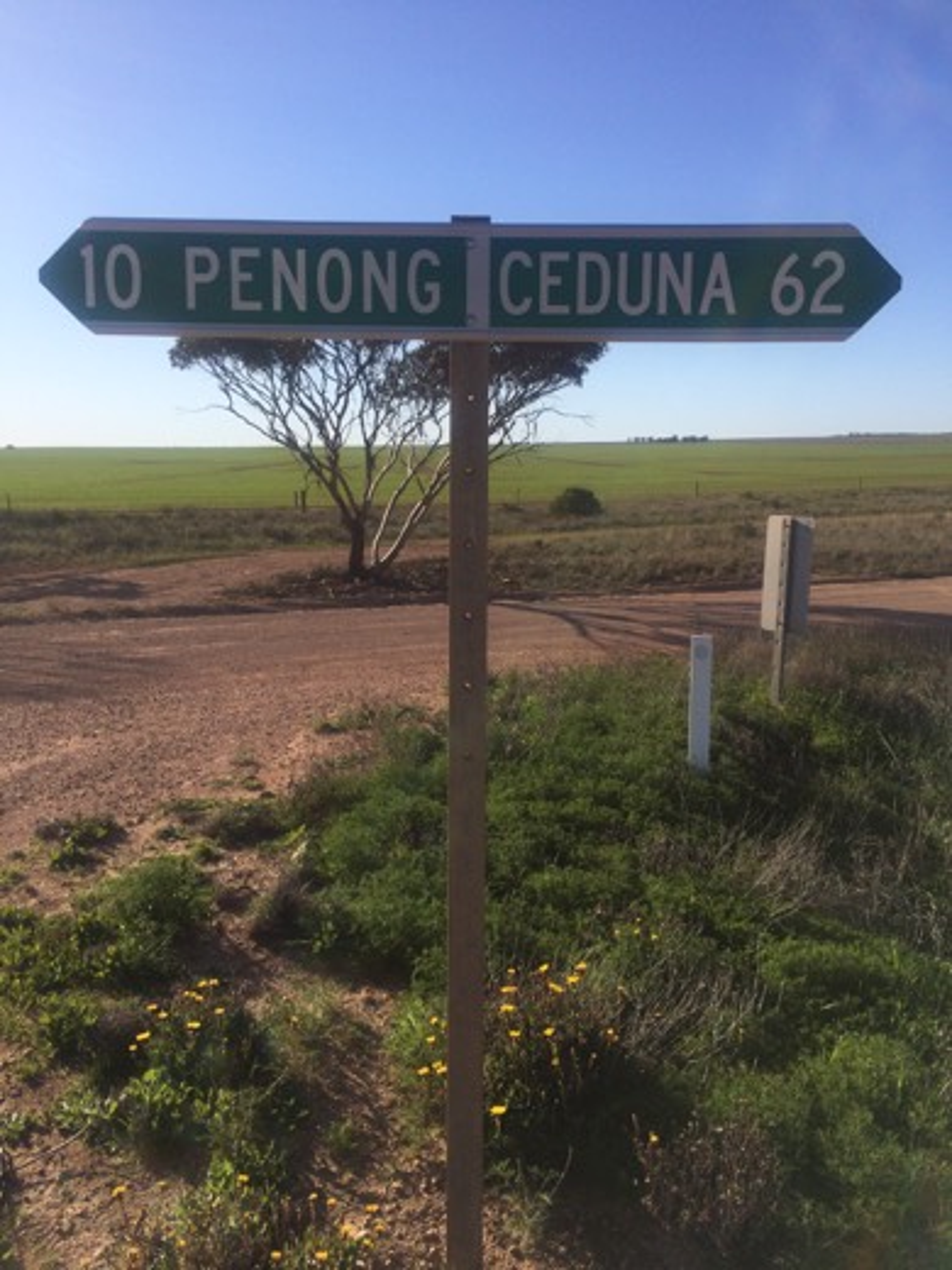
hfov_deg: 48.2
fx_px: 1063
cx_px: 476
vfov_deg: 61.7
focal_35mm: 29
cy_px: 635
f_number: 2.2
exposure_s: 1/2740
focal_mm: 4.15
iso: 32
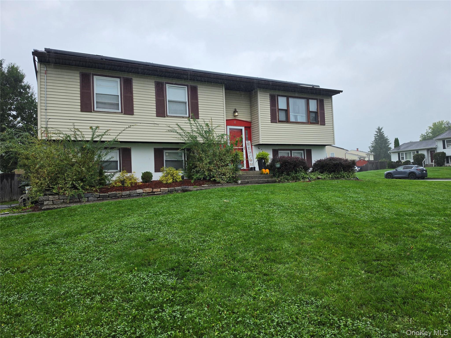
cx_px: 226
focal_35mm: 23
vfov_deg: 58.9
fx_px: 300
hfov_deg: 73.9
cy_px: 169
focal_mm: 6.5
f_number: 1.4
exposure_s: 1/211
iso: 10
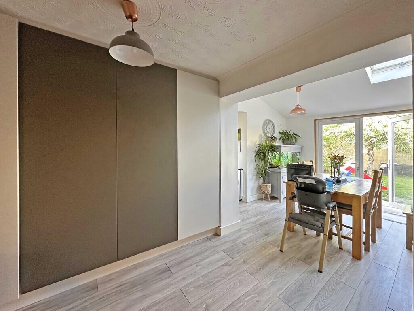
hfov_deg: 102.1
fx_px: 167
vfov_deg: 85.7
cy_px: 156
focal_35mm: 14
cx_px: 207
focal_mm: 2.22
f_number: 2.2
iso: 160
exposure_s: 1/50
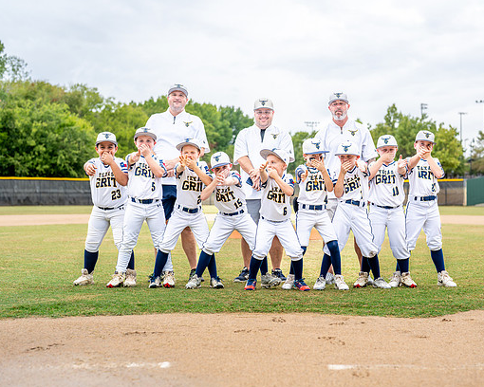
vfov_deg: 25.8
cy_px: 194
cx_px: 283
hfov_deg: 31.9
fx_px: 845
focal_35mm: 59
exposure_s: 1/500
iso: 160
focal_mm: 50
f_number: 2.5
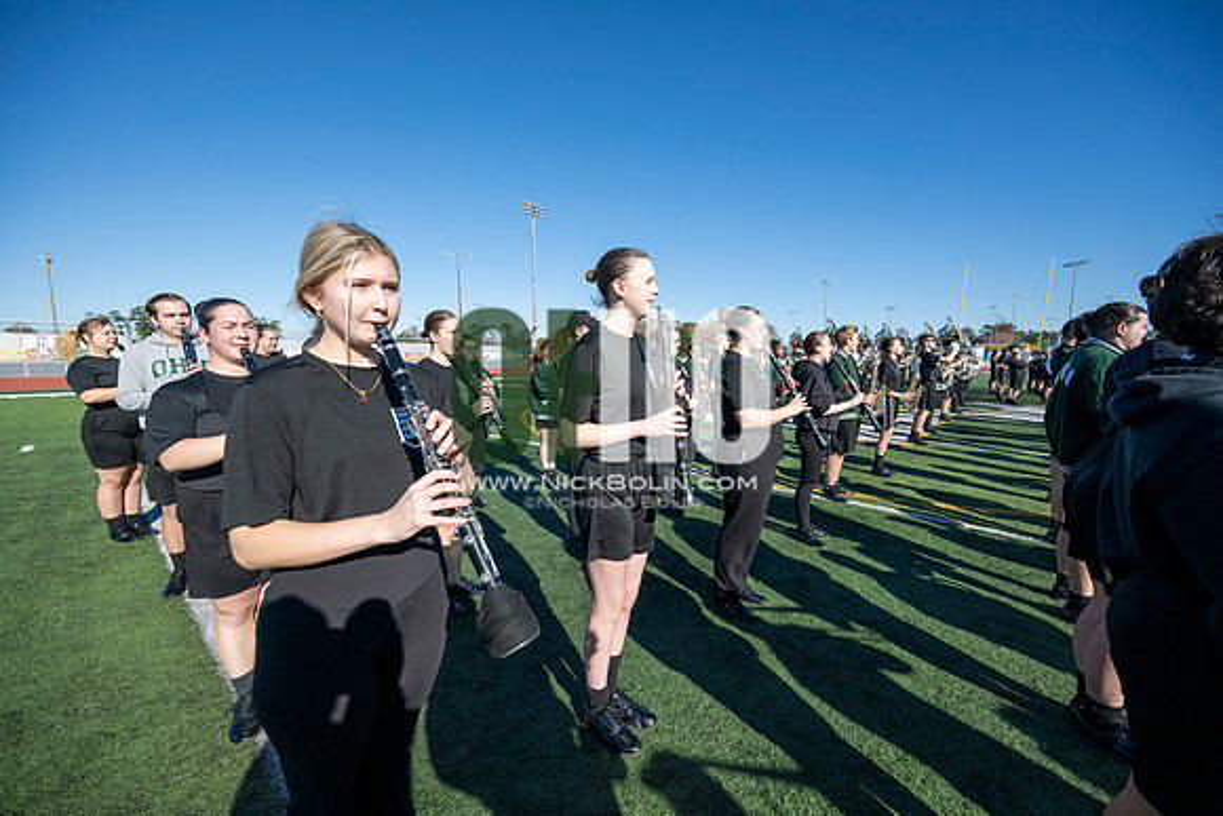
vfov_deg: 81.2
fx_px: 476
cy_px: 408
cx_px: 612
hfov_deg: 104.2
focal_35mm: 14
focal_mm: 14
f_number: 5
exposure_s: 1/2000
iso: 320
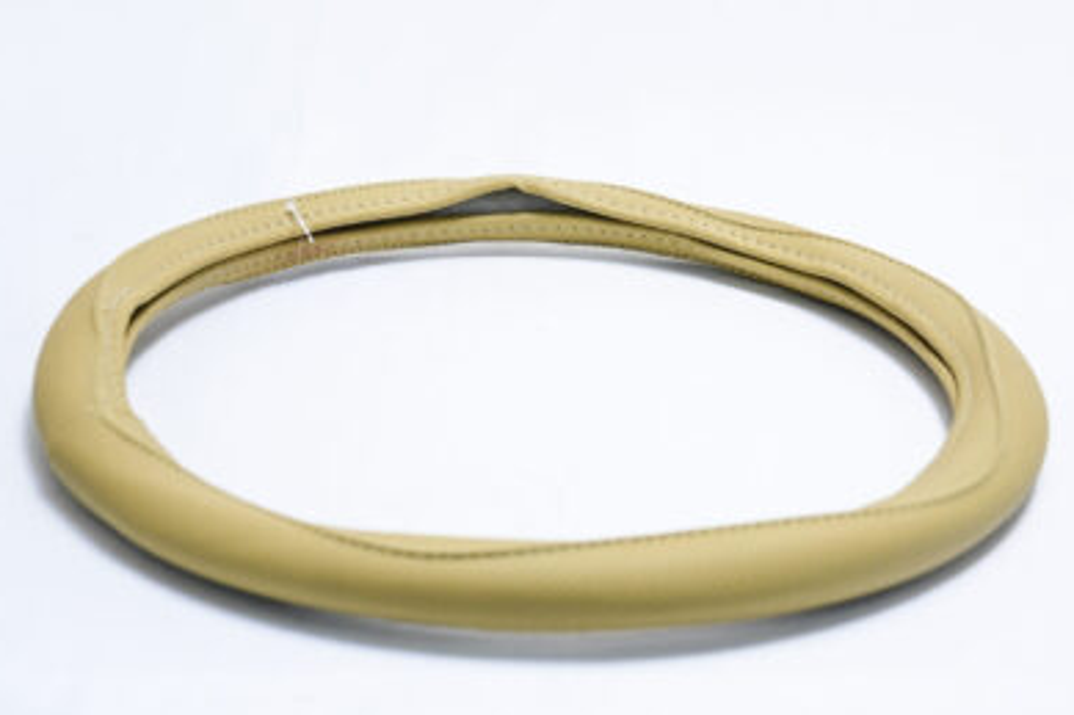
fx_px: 2177
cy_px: 374
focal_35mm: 73
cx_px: 555
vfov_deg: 18.7
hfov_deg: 27.7
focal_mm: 66
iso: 3200
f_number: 9
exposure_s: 1/160
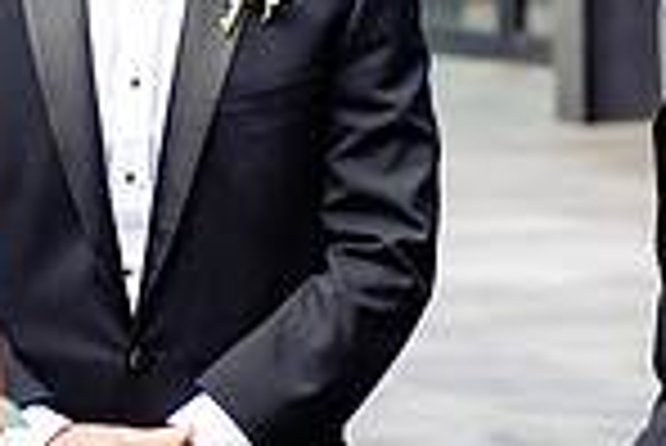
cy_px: 25
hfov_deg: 7.5
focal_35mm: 274
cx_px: 176
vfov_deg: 5.0
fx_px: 5074
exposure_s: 1/125
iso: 500
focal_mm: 70
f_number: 3.5
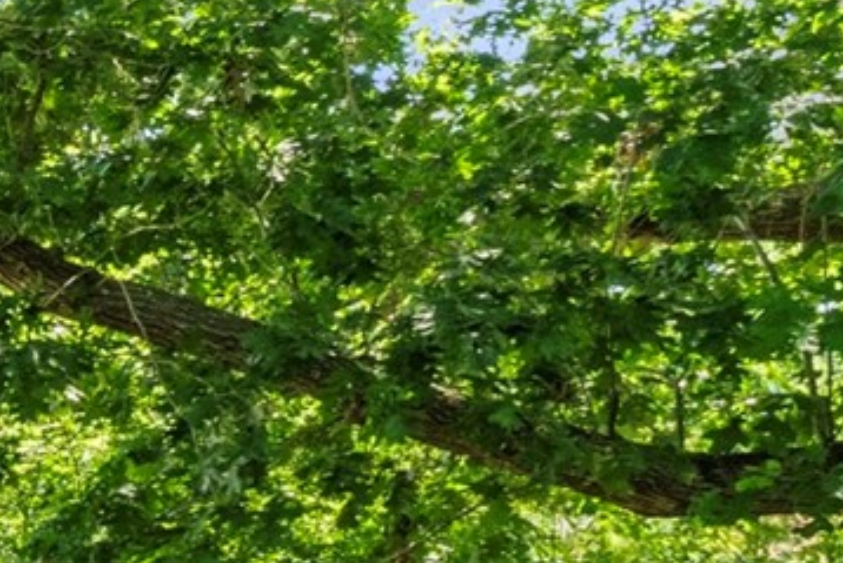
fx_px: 2413
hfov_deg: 11.5
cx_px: -1655
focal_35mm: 103
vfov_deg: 12.8
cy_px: 747
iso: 800
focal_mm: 17
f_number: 10
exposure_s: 1/400
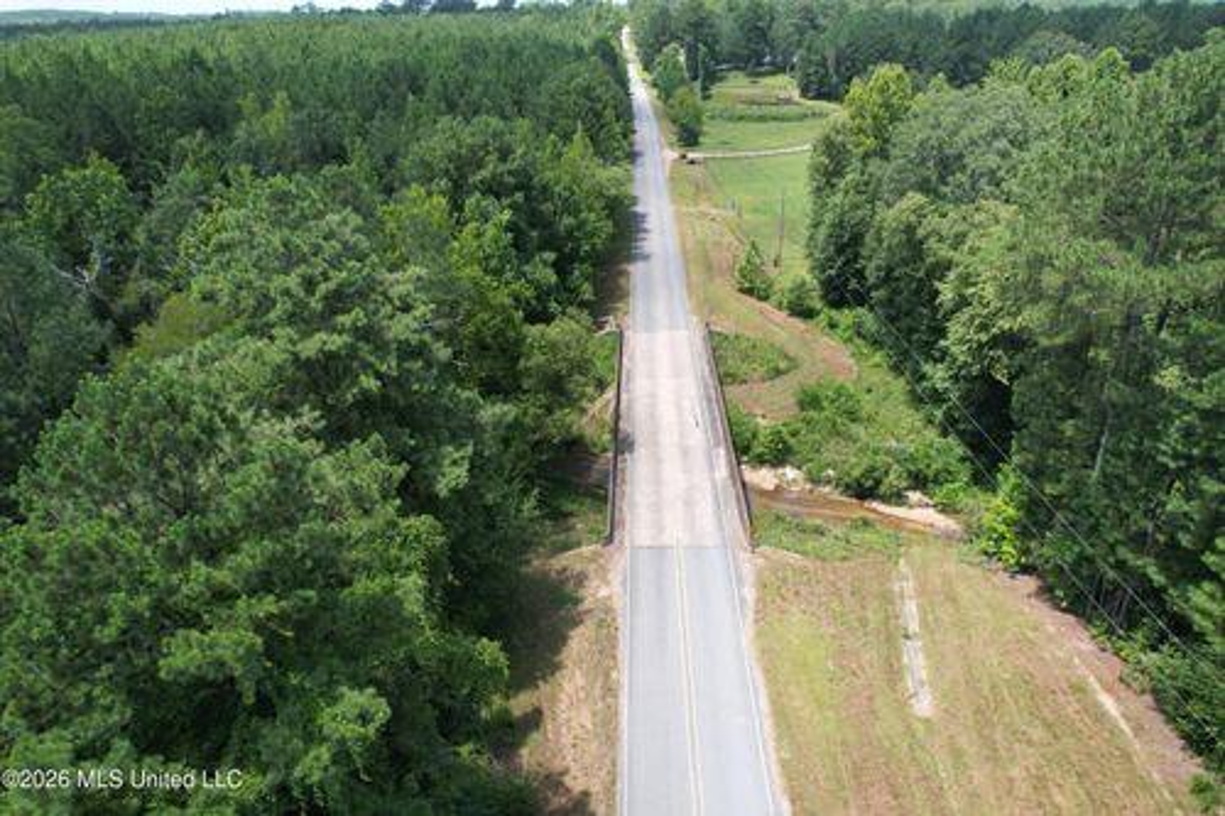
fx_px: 748
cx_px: 612
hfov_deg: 78.6
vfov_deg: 57.2
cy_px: 408
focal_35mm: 22
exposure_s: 1/640
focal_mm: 8.38
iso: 110
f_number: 2.8
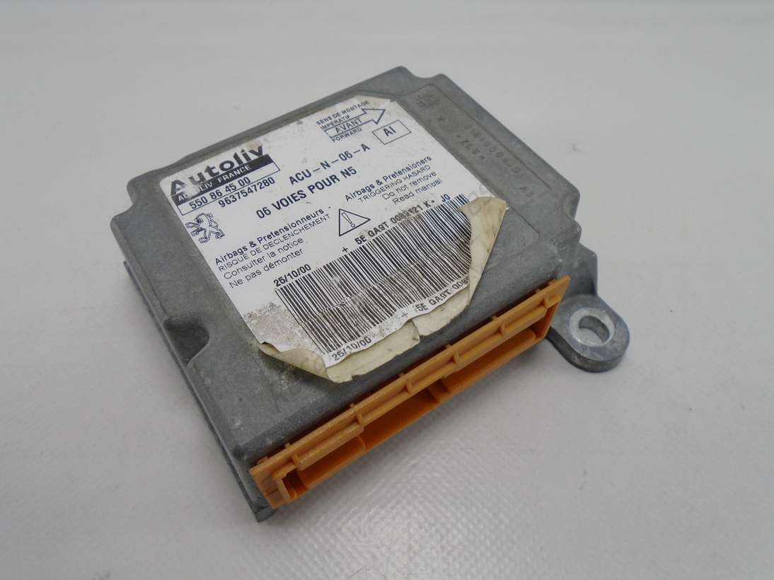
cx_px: 387
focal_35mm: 26
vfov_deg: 53.0
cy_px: 290
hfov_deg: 67.3
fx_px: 581
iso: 100
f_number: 3.2
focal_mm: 4.6
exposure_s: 1/125
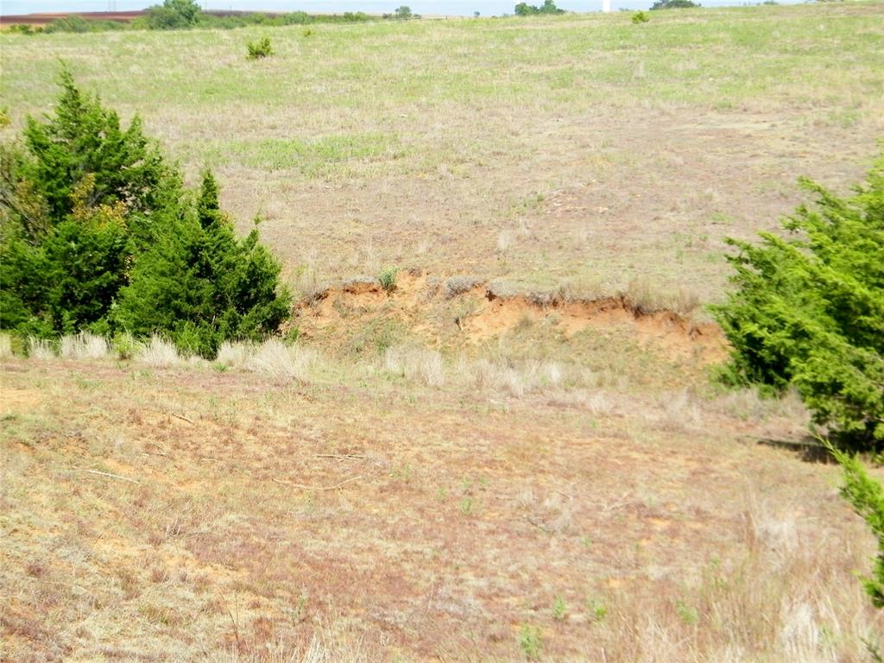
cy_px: 332
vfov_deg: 17.4
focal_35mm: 85
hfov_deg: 23.0
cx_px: 442
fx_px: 2171
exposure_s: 1/200
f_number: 9
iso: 80
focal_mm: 15.1
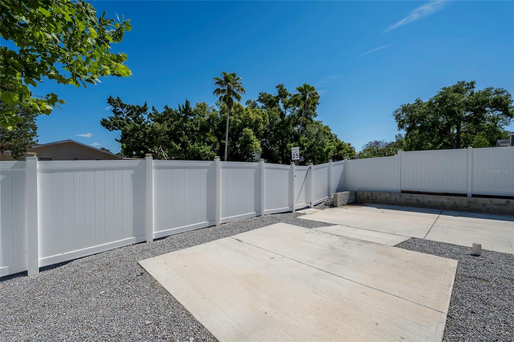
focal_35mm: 16
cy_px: 171
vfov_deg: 75.4
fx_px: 221
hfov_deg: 98.6
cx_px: 257
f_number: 8
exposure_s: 1/1250
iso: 250
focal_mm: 15.5
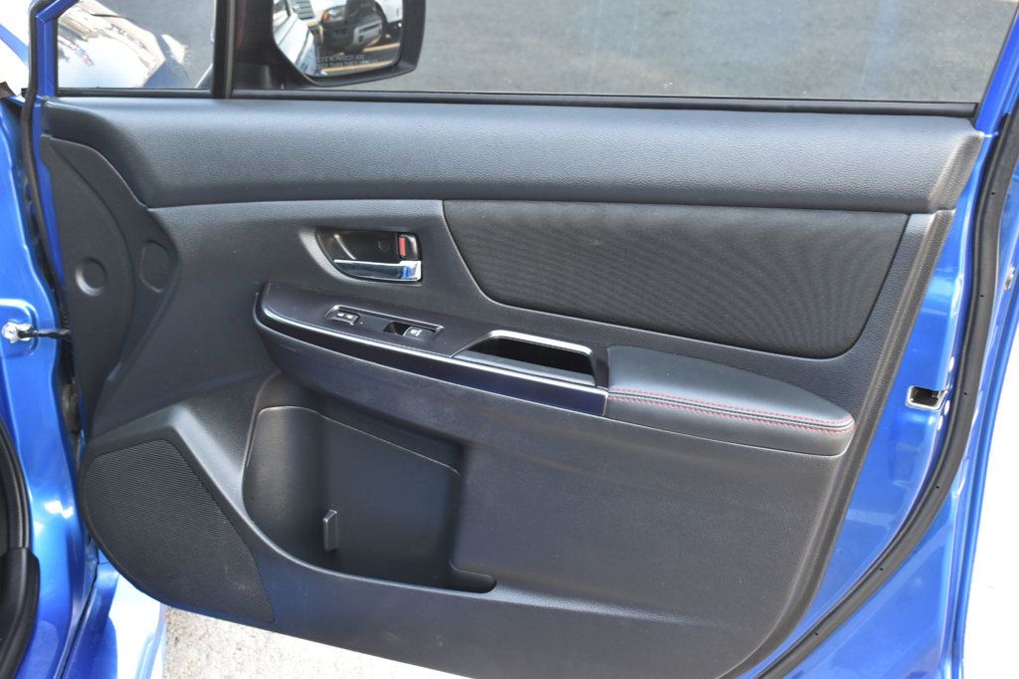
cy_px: 340
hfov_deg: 38.9
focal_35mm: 51
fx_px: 1443
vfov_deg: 26.5
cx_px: 510
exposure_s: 1/25
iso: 400
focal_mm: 34
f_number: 7.1
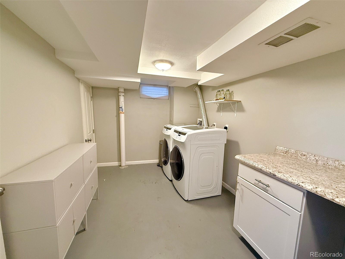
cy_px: 130
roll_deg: -1.7
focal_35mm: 14
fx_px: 140
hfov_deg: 102.1
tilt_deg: -6.7
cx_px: 172
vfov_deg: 85.7
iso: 320
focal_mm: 2.22
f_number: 2.2
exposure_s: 1/60
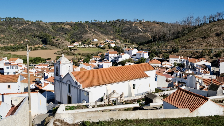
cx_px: 111
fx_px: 214
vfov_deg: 32.8
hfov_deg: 55.3
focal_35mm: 36
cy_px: 56
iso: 320
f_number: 5.6
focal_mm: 22.8
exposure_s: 1/2400
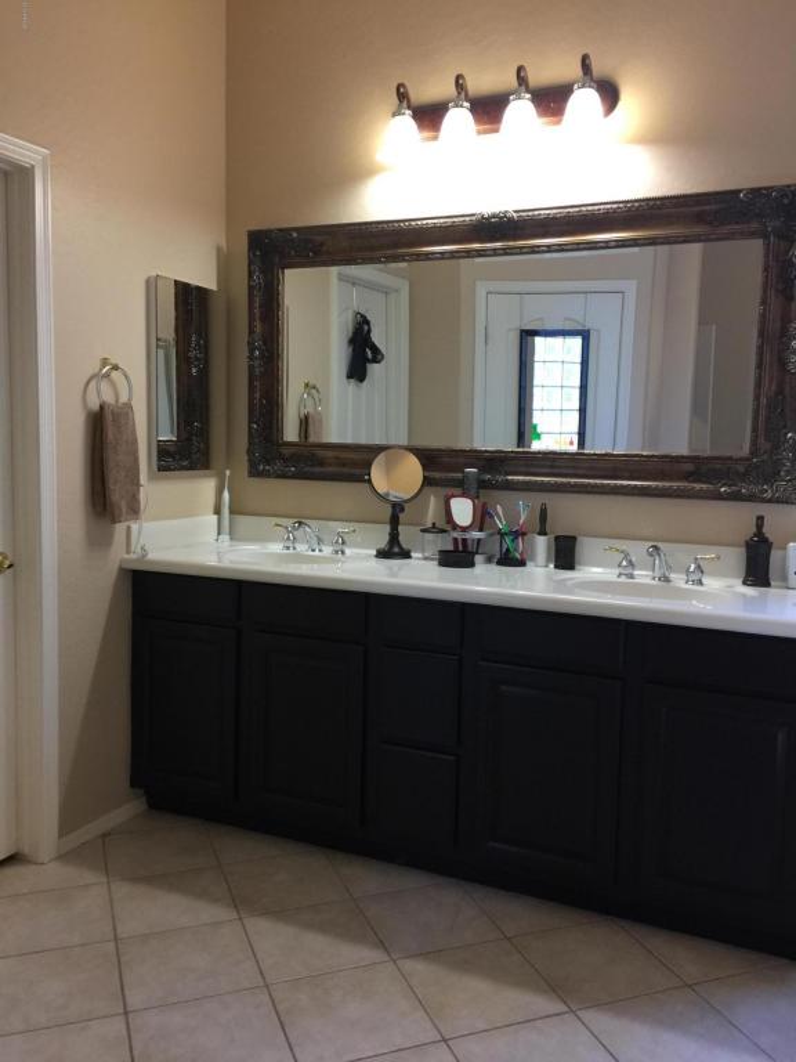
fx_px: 889
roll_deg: -1.7
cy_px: 531
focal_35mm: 29
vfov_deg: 61.7
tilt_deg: -4.4
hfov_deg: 48.2
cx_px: 398
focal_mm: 4.15
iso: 80
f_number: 2.2
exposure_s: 1/15
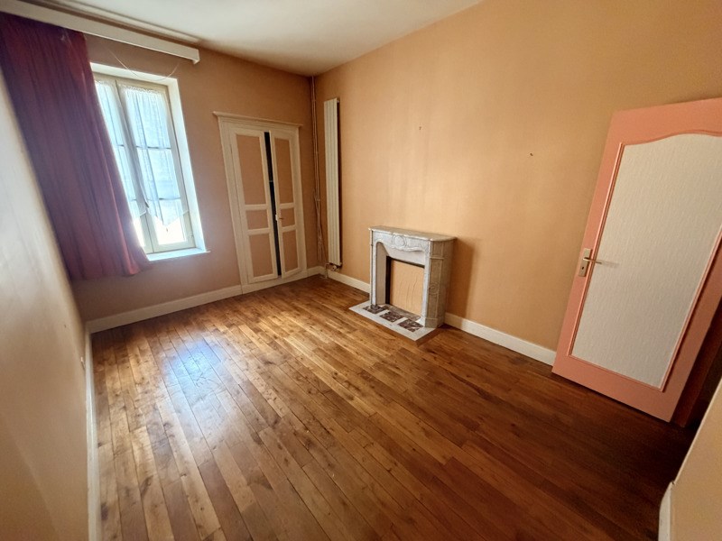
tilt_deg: -17.7
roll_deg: +0.1
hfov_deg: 102.1
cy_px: 270
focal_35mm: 14
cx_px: 361
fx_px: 292
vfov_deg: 85.7
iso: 640
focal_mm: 2.22
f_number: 2.2
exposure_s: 1/60
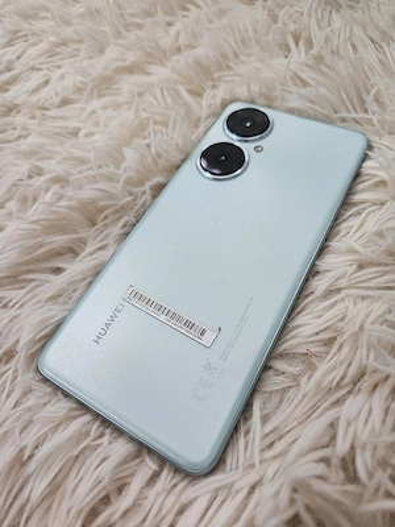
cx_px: 198
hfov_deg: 58.9
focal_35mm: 23
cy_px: 264
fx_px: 350
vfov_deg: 73.9
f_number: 1.8
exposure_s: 1/101
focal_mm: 5.4
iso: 320
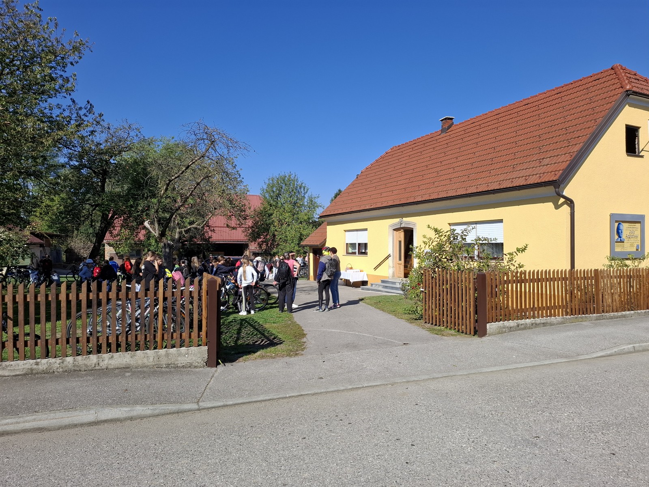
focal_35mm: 23
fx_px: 431
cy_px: 244
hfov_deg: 73.9
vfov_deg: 58.9
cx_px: 324
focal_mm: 5.54
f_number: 1.8
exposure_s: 1/2242
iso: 50
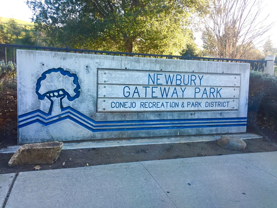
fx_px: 232
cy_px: 104
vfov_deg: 48.2
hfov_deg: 61.7
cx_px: 138
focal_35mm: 29
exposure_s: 1/40
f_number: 2.2
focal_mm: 4.15
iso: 32
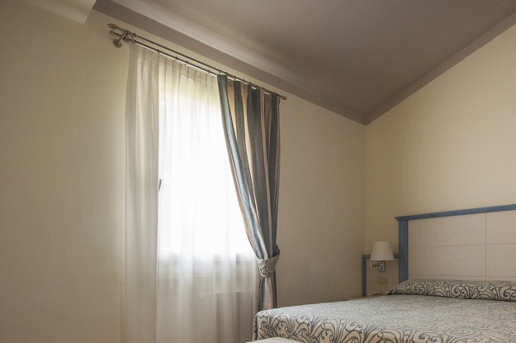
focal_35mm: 24
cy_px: 262
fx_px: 344
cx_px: 327
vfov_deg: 50.6
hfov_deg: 72.4
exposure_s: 1/50
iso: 500
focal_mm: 10
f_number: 5.6
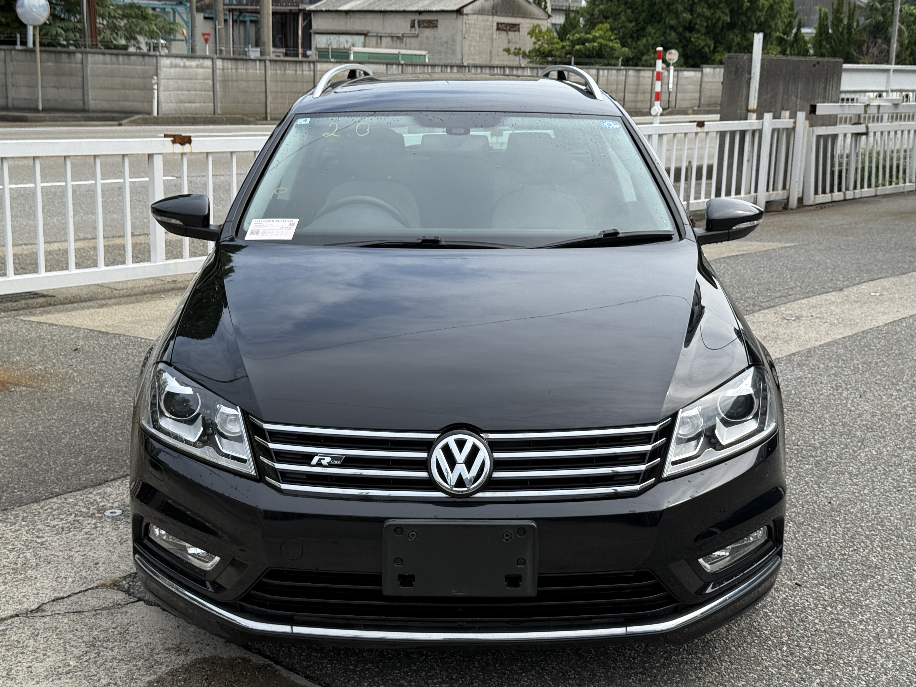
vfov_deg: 30.3
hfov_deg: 39.7
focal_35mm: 48
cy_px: 344
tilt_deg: -11.9
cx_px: 458
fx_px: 1270
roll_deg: -1.5
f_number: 1.78
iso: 80
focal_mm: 6.76
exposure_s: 1/3378
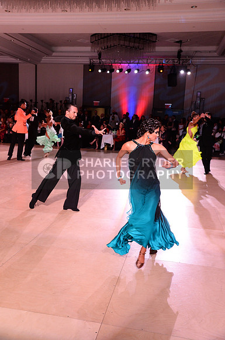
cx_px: 112
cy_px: 170
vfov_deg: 50.8
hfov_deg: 35.0
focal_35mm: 38
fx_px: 357
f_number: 5.6
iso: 3200
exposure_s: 1/250
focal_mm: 38
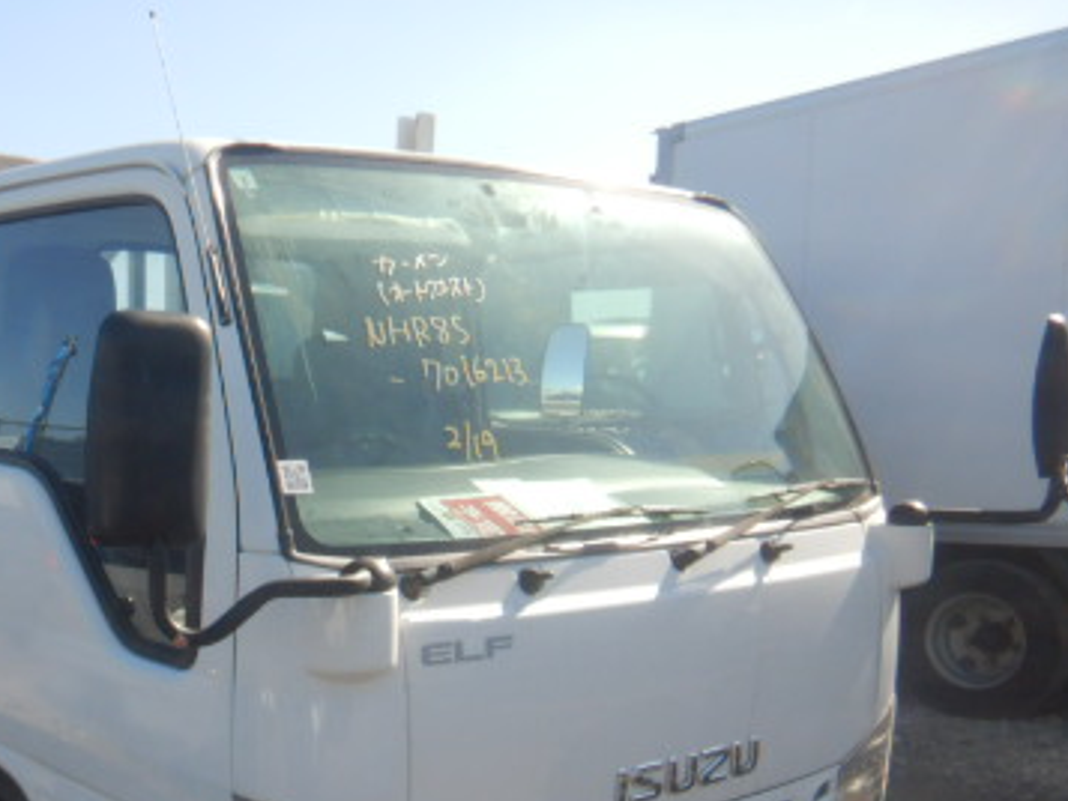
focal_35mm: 43
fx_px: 1327
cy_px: 622
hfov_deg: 41.8
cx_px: 200
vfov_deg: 32.8
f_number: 2.8
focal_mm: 4.3
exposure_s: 1/320
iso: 125
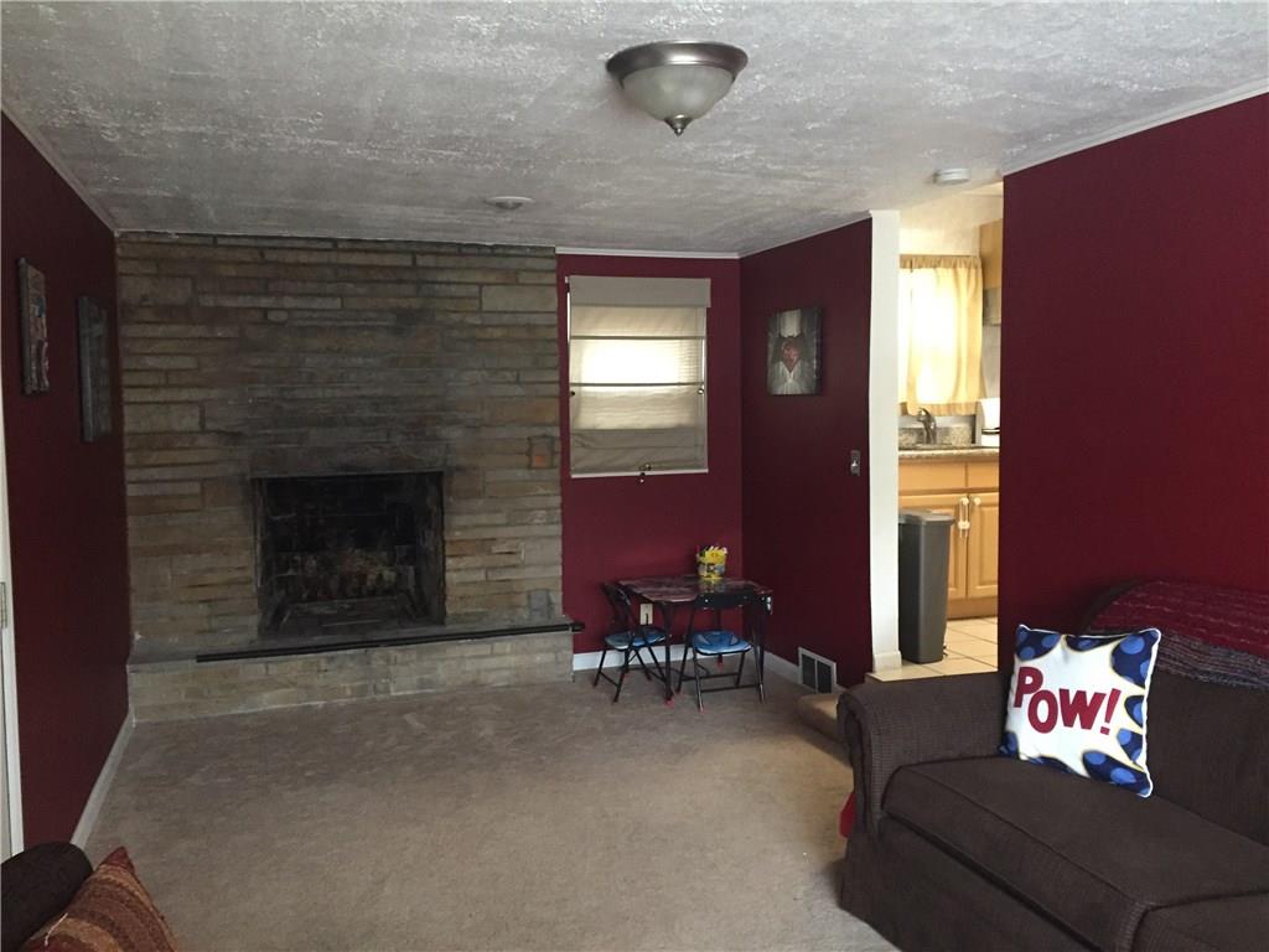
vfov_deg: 48.2
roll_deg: +0.9
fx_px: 1063
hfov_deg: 61.7
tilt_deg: -4.4
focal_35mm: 29
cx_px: 634
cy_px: 476
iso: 320
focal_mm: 4.15
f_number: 2.2
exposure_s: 1/30
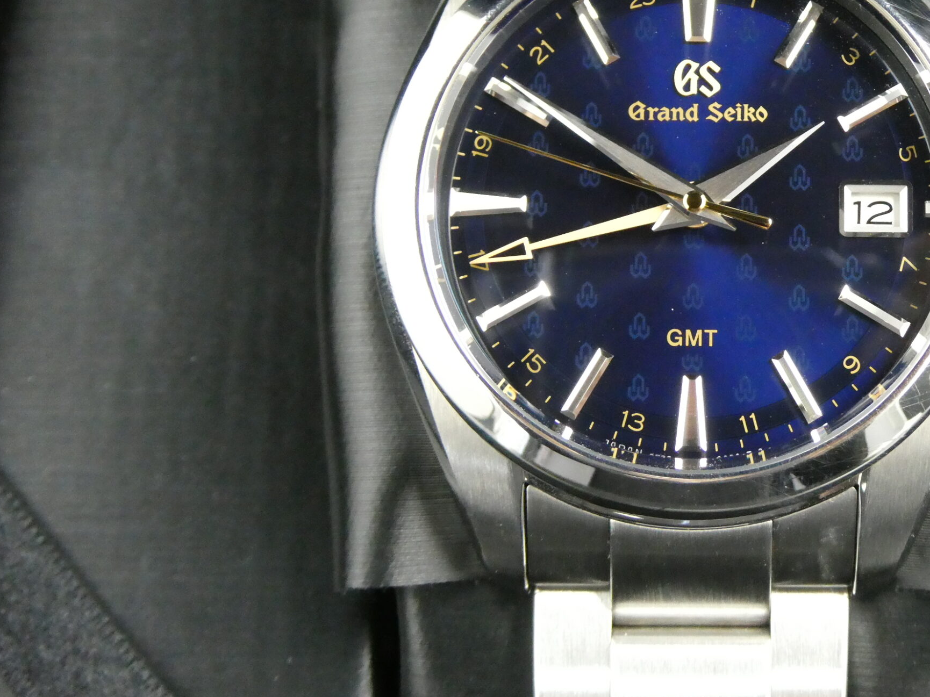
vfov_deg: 19.8
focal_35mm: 74
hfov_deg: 26.1
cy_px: 215
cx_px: 675
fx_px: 1988
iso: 1250
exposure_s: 1/80
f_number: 4.1
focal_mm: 9
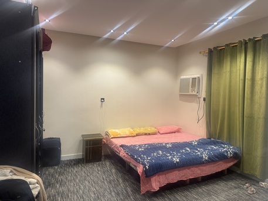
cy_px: 100
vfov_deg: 56.8
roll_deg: -0.7
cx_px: 134
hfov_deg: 71.6
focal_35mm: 24
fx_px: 186
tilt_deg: -2.7
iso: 160
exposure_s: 1/60
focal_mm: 6.76
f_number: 1.78
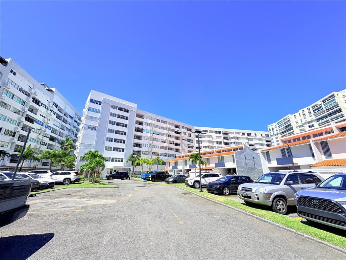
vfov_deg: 85.7
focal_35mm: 14
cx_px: 173
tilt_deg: +18.4
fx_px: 140
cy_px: 130
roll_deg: -0.4
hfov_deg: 102.1
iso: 20
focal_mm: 2.22
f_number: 2.2
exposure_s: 1/820
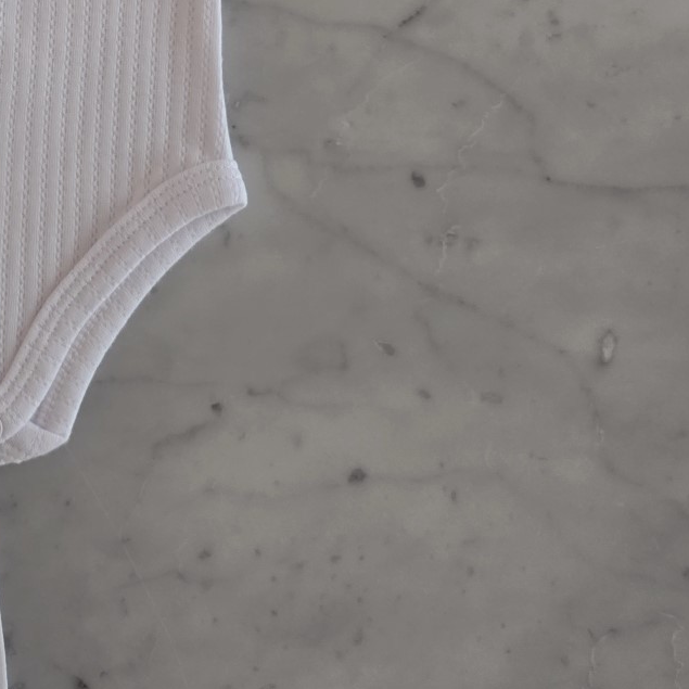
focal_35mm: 64
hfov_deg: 24.9
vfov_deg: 24.8
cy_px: -98
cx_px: -84
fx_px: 1441
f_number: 1.7
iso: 1250
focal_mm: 6.3
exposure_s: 1/101
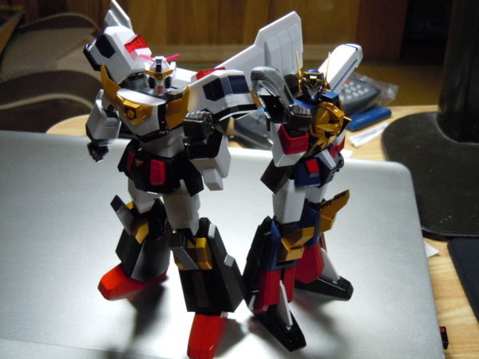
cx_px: 240
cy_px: 180
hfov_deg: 42.1
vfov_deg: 32.2
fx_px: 623
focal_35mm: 45
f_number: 3.8
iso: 400
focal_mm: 8.1
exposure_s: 1/40
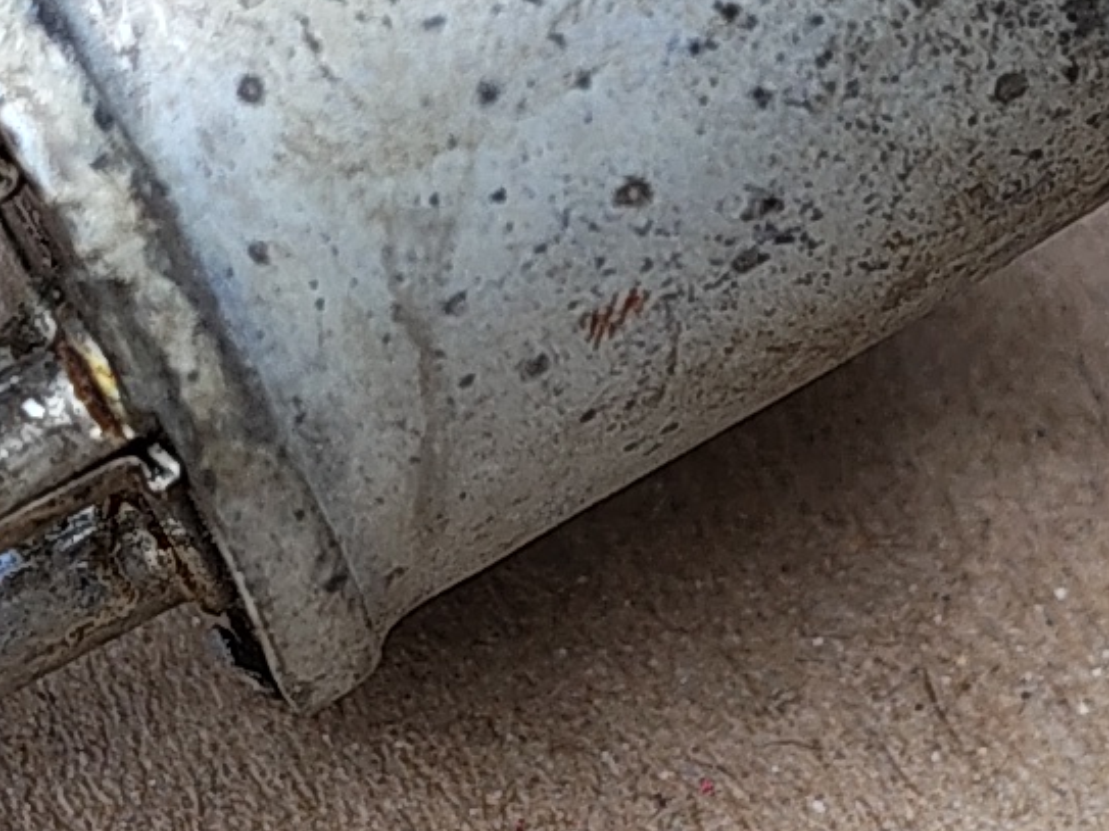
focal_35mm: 181
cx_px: 298
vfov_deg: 8.2
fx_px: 5797
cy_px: 461
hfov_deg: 10.9
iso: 100
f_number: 1.8
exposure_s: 1/712
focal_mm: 5.56
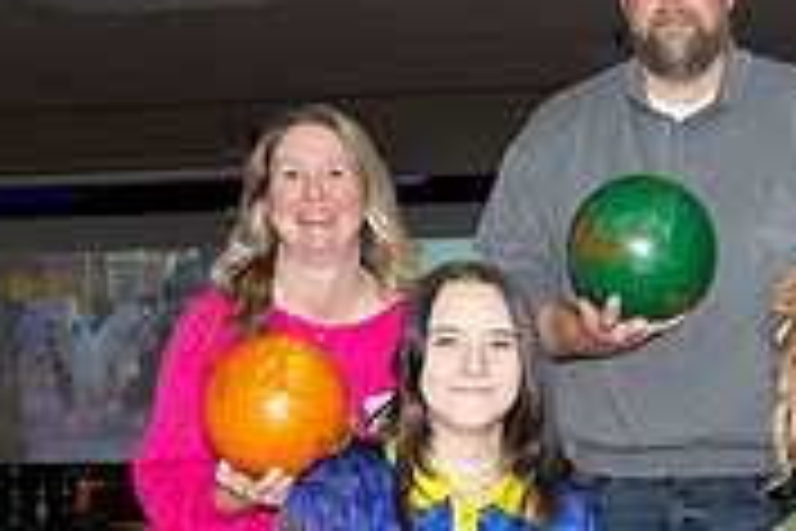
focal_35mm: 110
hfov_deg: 18.1
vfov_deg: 12.3
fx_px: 2432
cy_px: 538
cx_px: 800
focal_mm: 33.5
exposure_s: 1/100
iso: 1600
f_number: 5.6
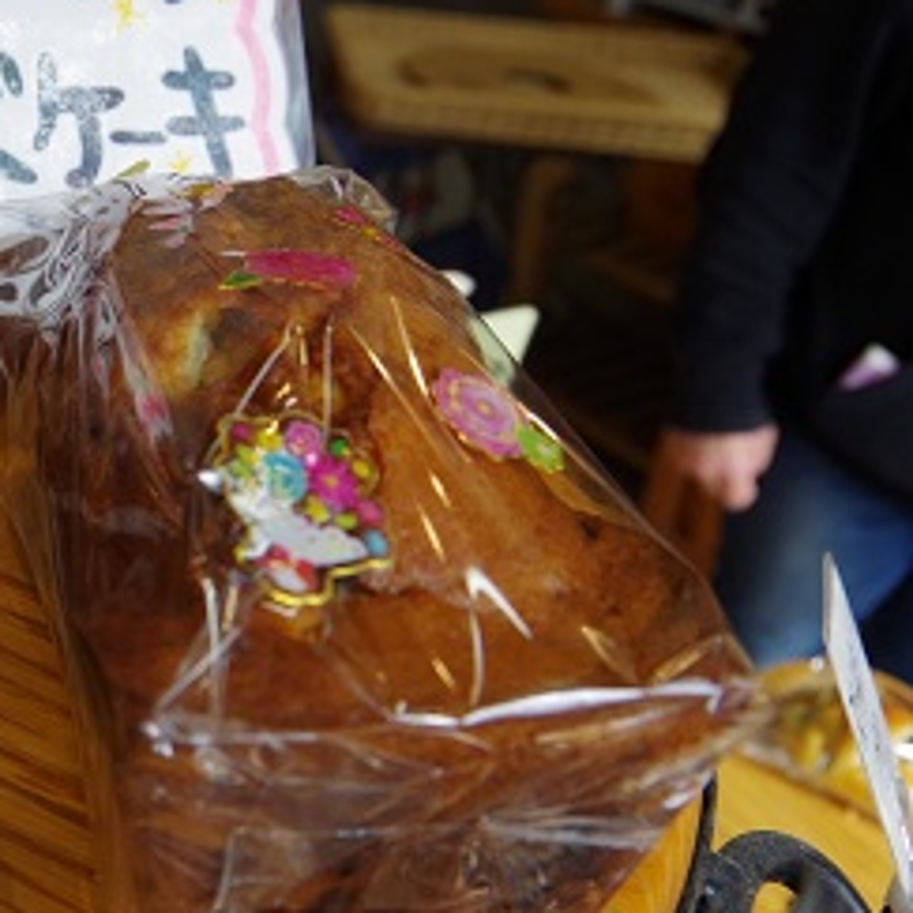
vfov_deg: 34.7
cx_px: -13
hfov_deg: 31.8
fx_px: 1462
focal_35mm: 49
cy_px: 421
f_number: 5
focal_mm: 18
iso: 400
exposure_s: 1/50
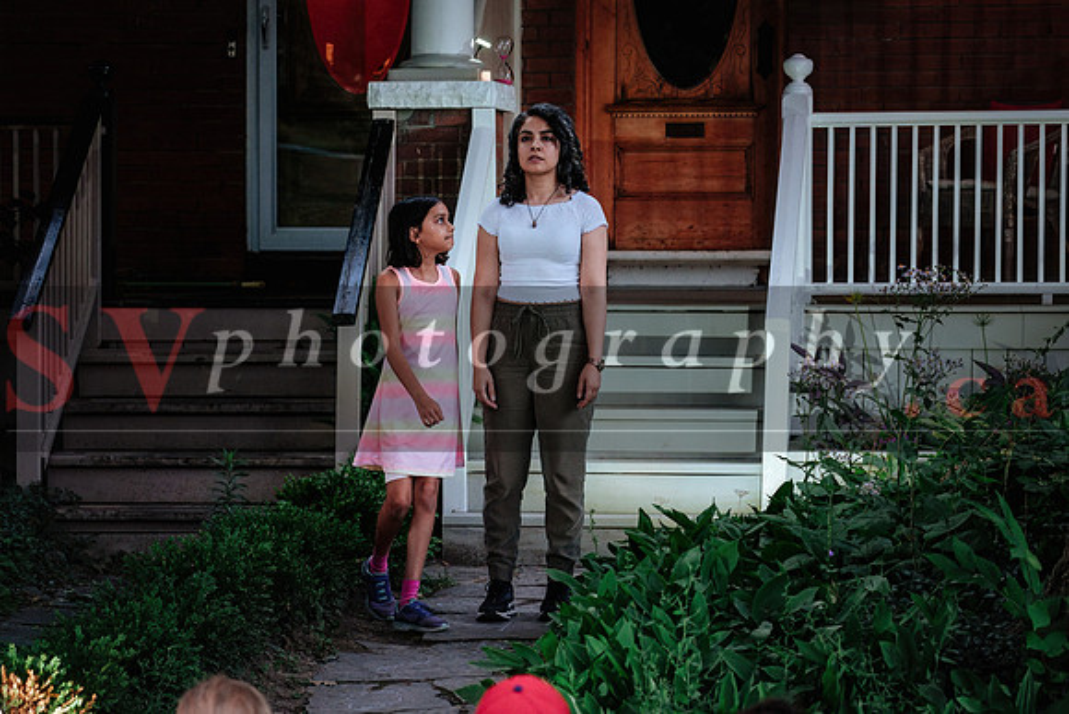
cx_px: 534
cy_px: 357
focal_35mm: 116
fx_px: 3440
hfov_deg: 17.7
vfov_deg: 11.8
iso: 1600
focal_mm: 74.4
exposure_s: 1/250
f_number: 2.8
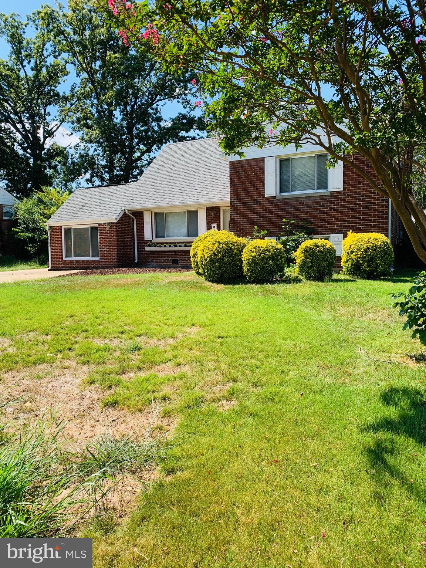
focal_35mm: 26
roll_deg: +1.6
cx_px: 213
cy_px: 284
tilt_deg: -3.6
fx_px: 427
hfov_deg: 53.1
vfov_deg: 67.3
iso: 25
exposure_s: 1/945
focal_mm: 4.25
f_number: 1.8
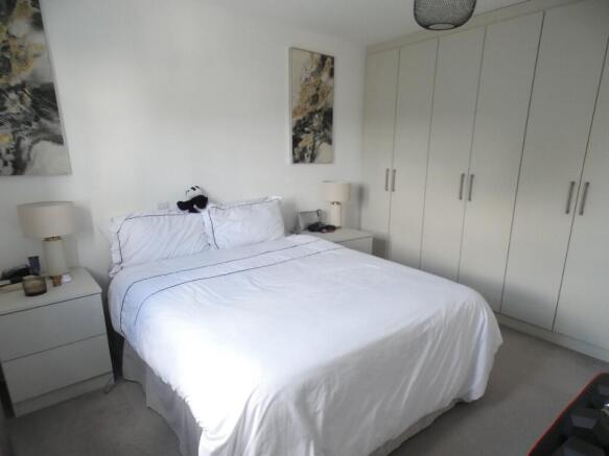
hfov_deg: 79.0
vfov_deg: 63.4
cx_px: 304
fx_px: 369
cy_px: 228
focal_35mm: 21
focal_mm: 3.8
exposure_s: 1/60
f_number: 2.9
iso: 320
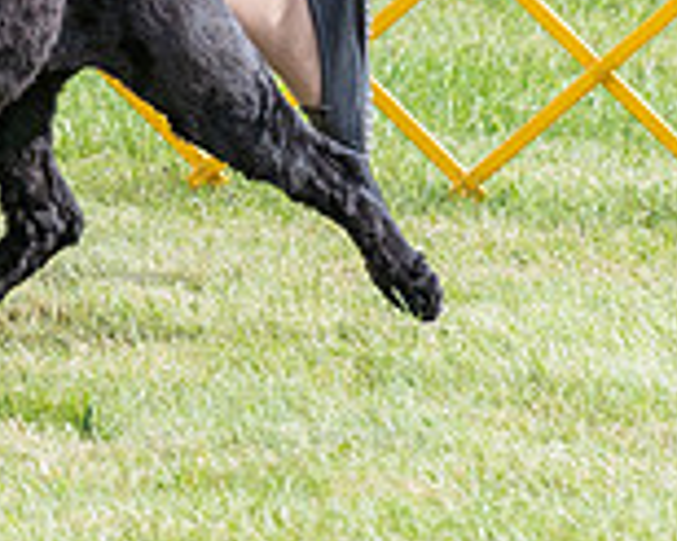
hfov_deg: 2.6
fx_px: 14758
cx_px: -545
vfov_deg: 2.1
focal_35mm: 737
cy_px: -506
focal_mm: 159
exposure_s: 1/1250
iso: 500
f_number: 5.6
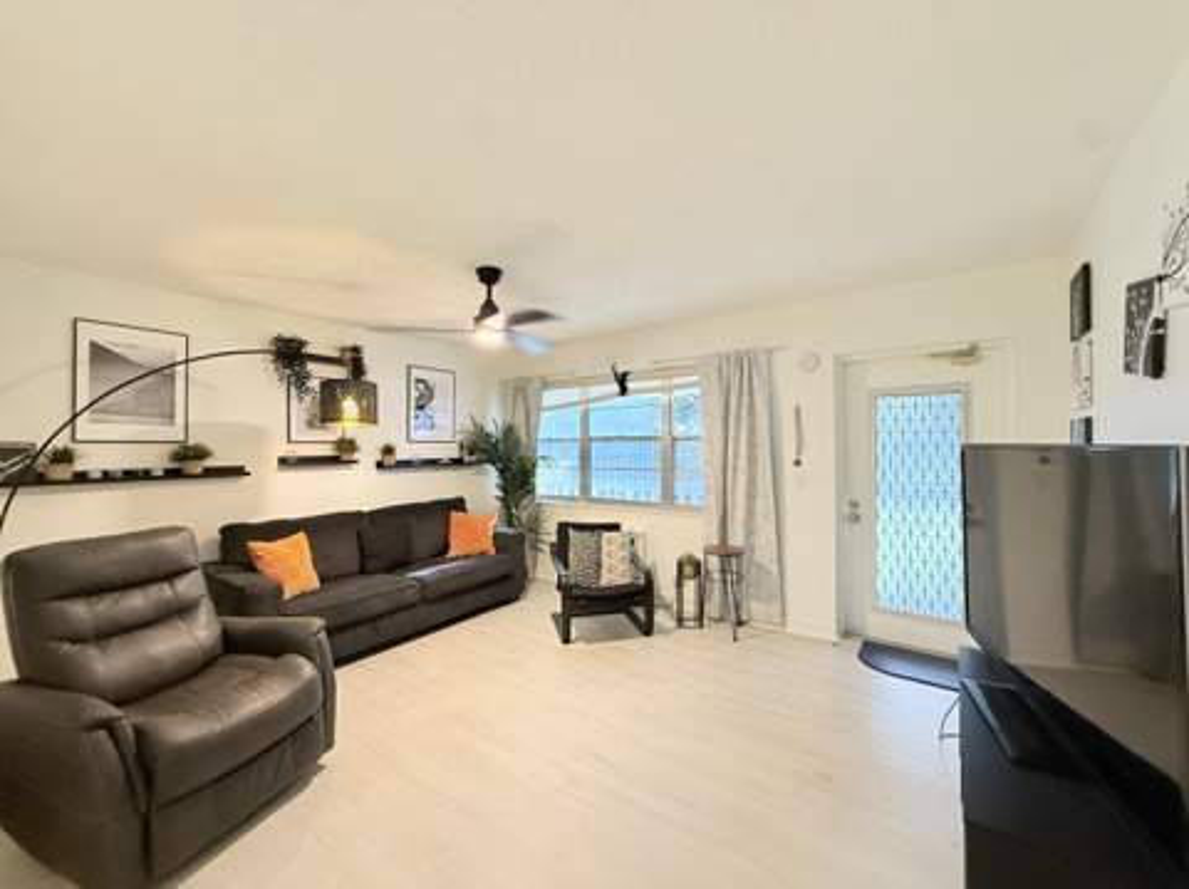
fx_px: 480
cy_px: 444
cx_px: 594
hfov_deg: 102.1
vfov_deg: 85.6
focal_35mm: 14
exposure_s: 1/60
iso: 400
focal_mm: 2.22
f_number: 2.2
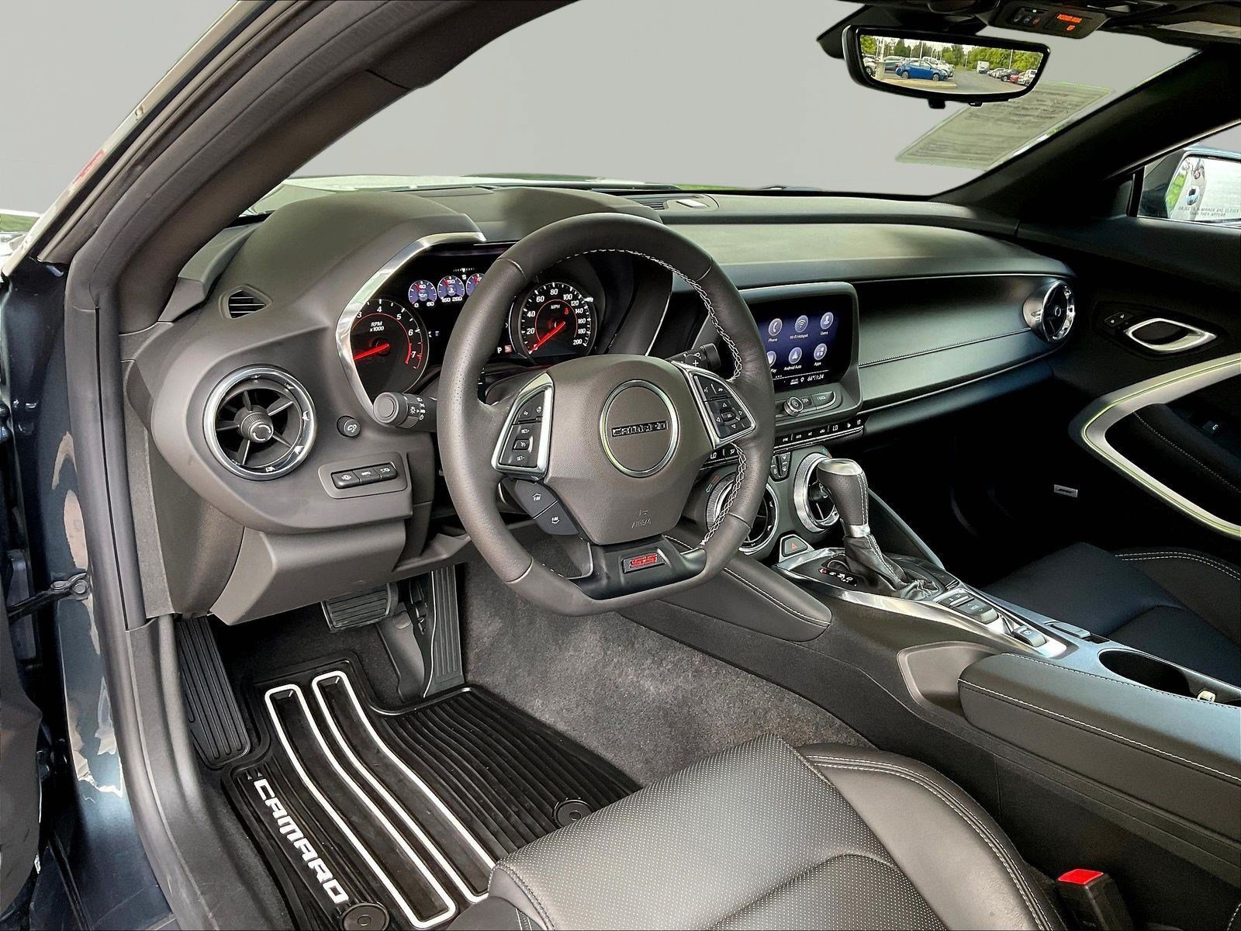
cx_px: 620
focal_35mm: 29
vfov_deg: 48.2
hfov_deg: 61.7
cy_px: 466
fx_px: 1040
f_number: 1.8
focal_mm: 3
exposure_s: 1/63
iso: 64
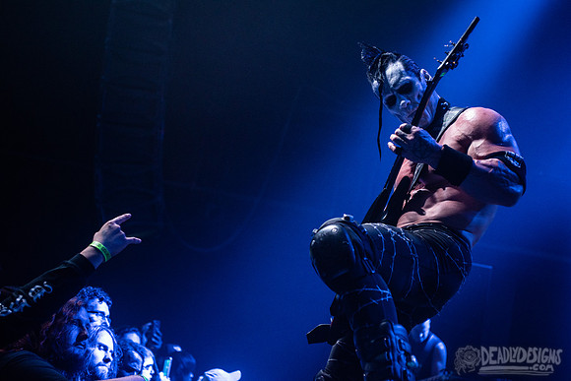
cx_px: 286
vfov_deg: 21.9
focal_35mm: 62
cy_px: 190
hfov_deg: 32.4
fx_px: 984
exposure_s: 1/125
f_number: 3.2
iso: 2000
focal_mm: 62
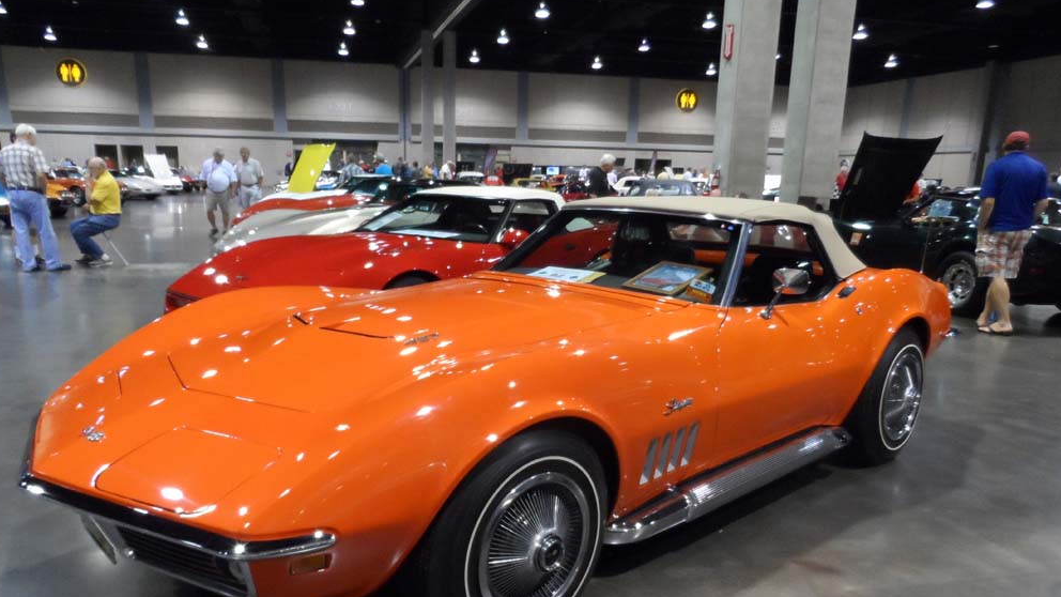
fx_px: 760
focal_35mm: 27
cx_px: 516
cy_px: 396
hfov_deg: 69.8
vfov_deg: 42.3
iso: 320
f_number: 3.2
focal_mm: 4
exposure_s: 1/30
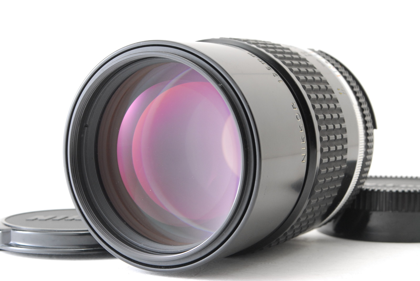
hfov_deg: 24.6
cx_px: 210
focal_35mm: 82
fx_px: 964
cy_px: 140
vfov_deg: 16.6
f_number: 16
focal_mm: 55
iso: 400
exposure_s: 1/100
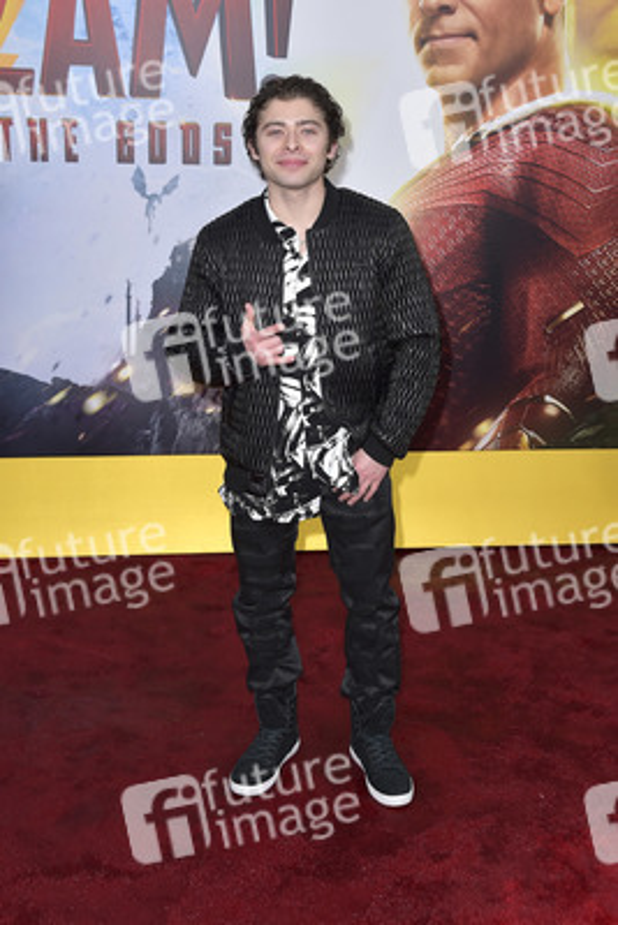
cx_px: 309
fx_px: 1132
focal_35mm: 44
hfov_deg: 30.5
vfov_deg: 44.5
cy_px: 462
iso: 320
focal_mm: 44
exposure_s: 1/250
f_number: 6.3
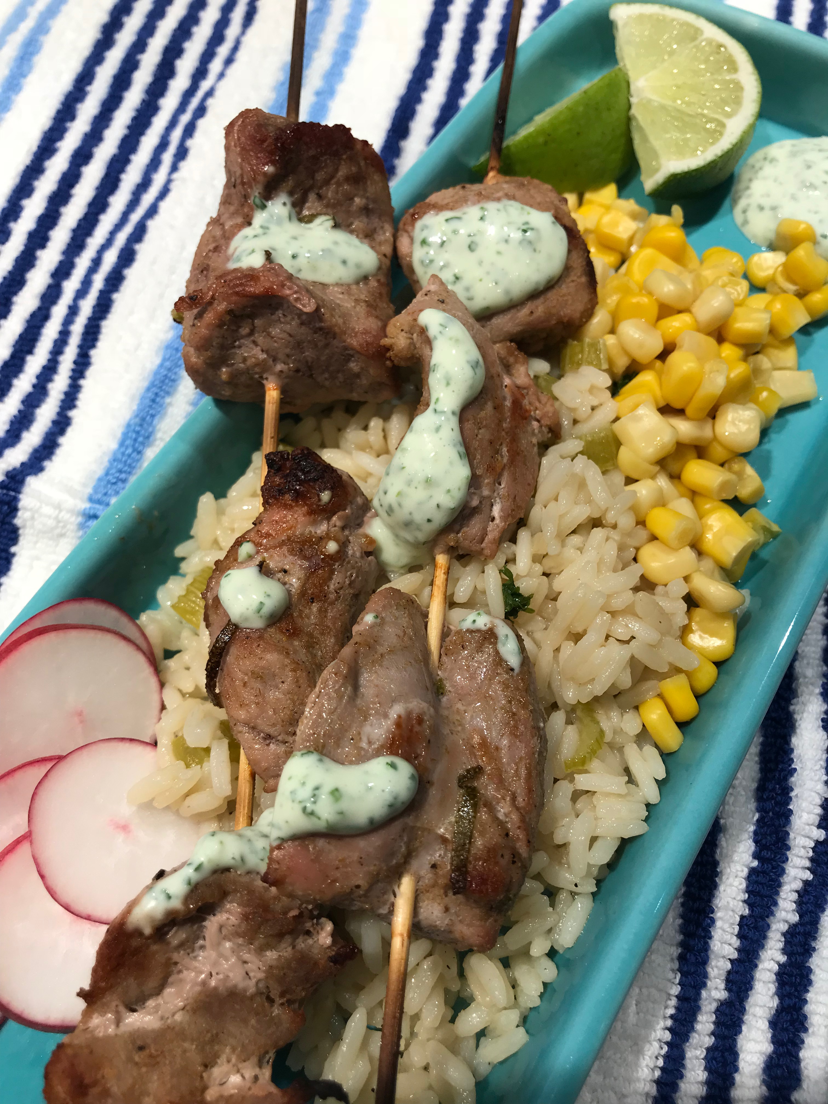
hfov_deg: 49.7
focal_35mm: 28
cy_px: 552
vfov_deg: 63.4
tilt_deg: -64.4
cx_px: 414
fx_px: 893
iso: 20
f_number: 1.8
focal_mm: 3.99
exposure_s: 1/60
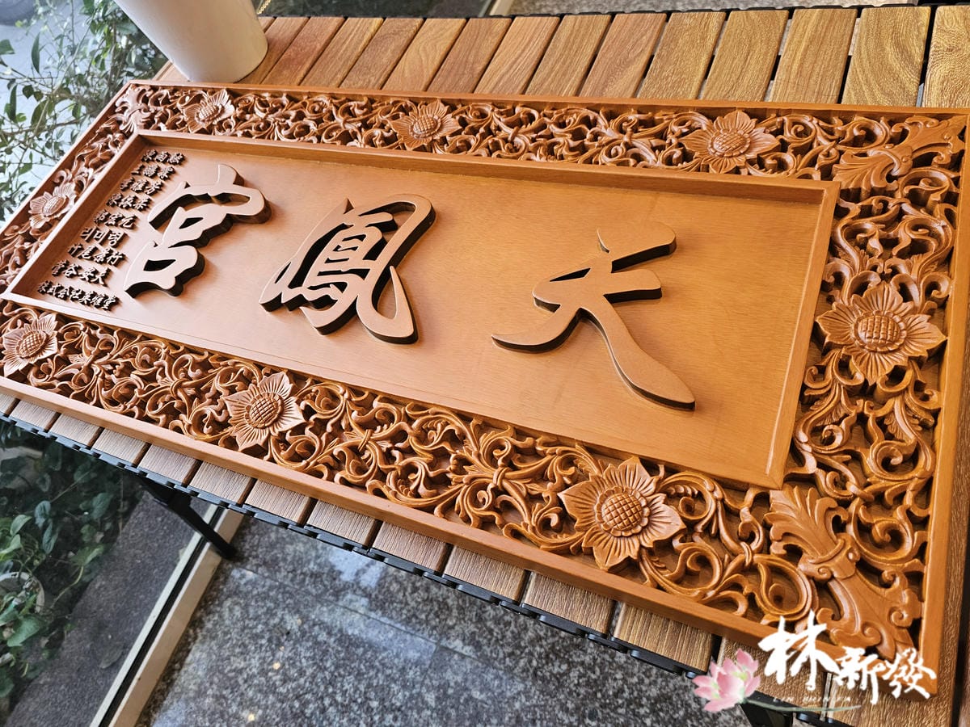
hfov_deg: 73.9
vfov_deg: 58.9
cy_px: 364
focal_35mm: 23
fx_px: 644
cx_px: 485
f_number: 1.7
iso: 160
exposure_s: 1/120
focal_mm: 6.3
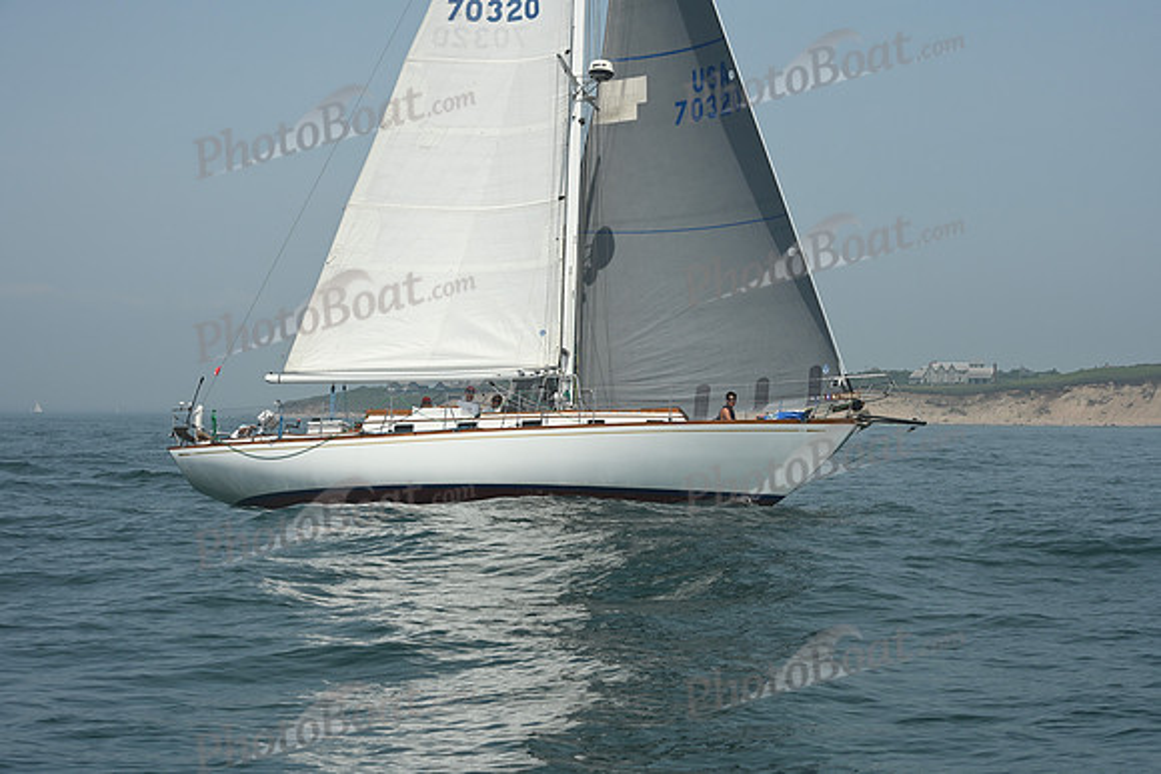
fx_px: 2774
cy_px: 387
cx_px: 580
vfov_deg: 15.9
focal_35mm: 86
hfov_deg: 23.6
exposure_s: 1/1250
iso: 320
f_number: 9
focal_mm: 86
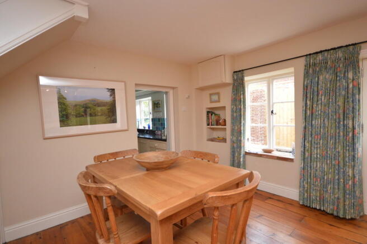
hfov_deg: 90.1
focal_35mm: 18
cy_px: 122
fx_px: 183
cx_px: 184
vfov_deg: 67.3
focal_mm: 12
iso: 1250
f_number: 4.5
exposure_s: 1/60
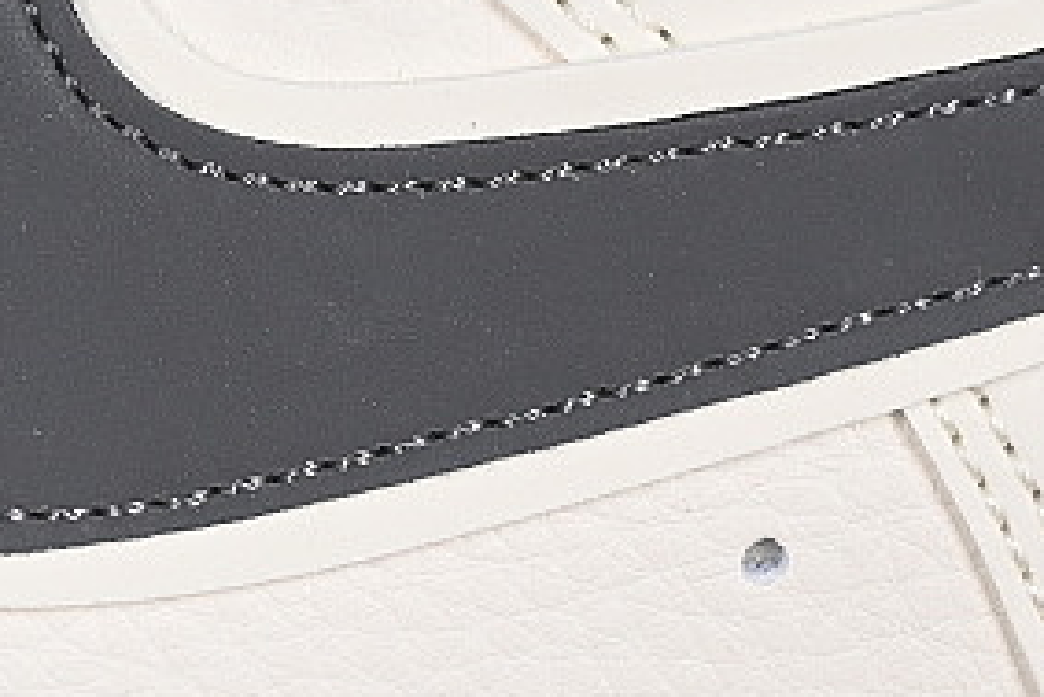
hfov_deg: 7.2
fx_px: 8298
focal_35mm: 286
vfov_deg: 4.8
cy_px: 210
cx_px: 376
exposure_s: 1/80
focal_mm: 50
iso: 160
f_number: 7.1
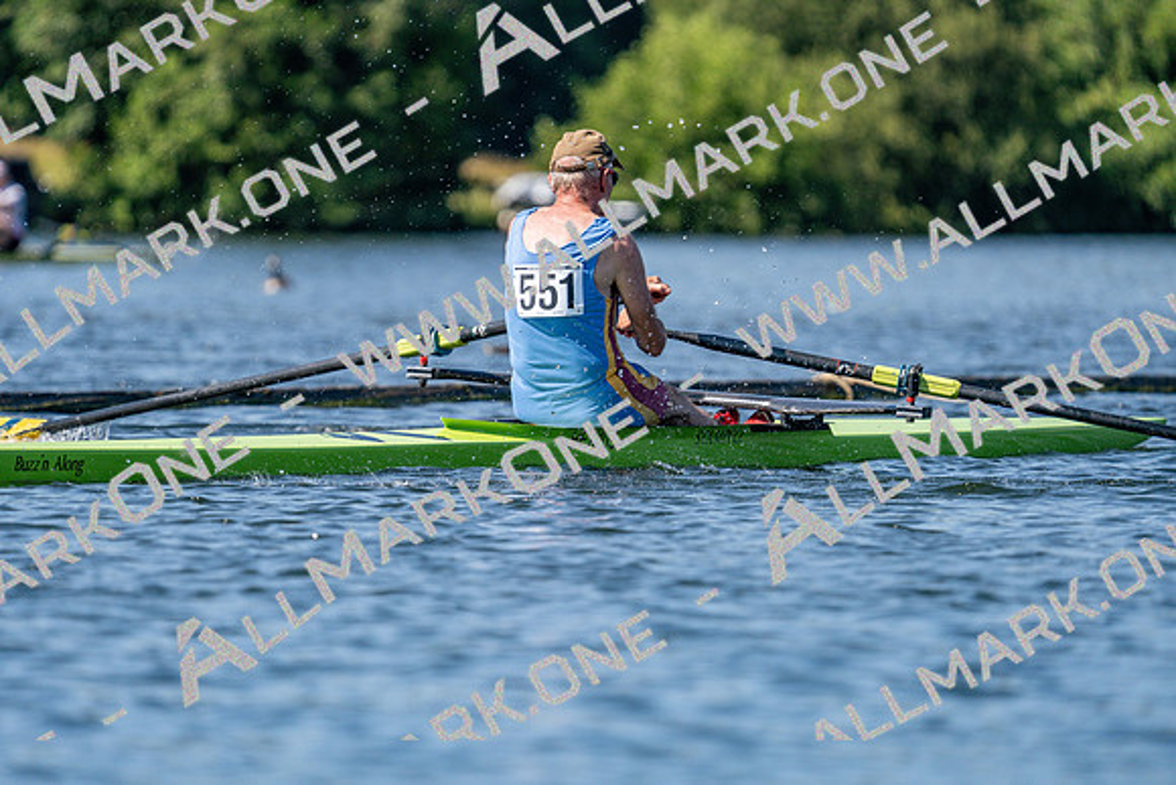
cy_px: 392
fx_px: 14278
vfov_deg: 3.1
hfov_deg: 4.7
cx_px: 588
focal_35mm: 437
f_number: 6.3
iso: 320
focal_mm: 437
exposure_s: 1/1600
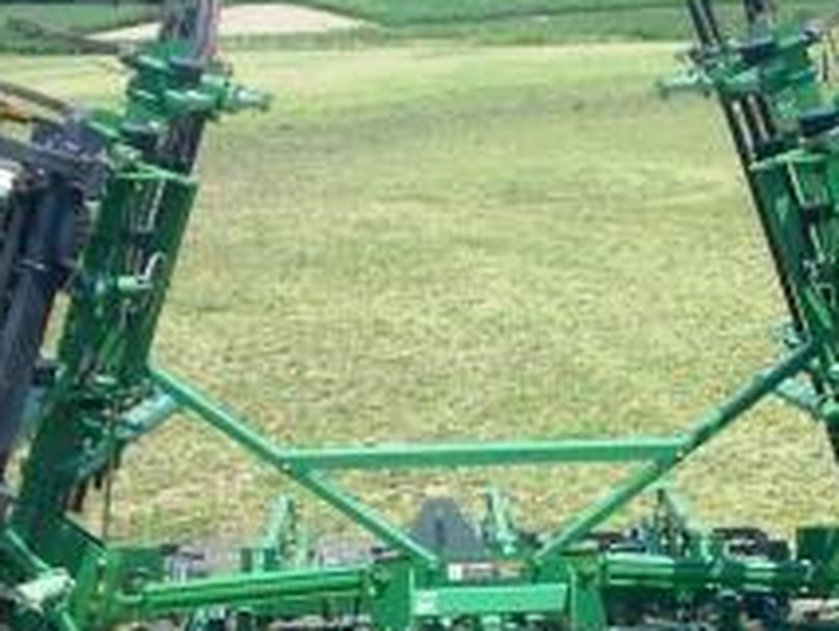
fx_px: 1940
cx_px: 484
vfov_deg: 17.9
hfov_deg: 24.4
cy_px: 655
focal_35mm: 80
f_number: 3.9
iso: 80
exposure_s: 1/400
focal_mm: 6.3
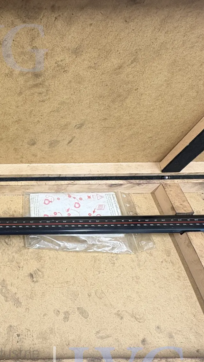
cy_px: 209
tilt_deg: -55.3
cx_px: 2
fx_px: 250
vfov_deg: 71.4
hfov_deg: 39.4
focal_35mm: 26
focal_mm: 2.22
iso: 125
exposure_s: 1/50
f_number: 2.2
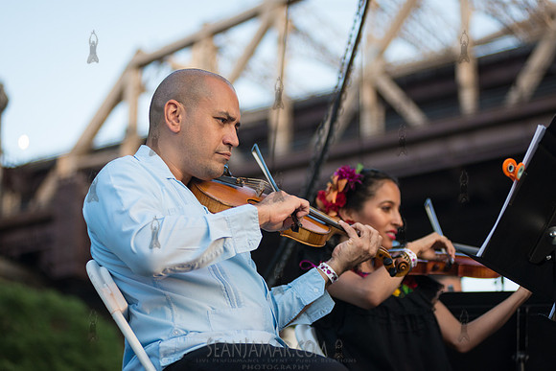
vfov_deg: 17.1
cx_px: 278
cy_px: 186
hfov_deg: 25.4
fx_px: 1236
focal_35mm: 80
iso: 1000
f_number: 2.8
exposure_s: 1/1000
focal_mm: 80
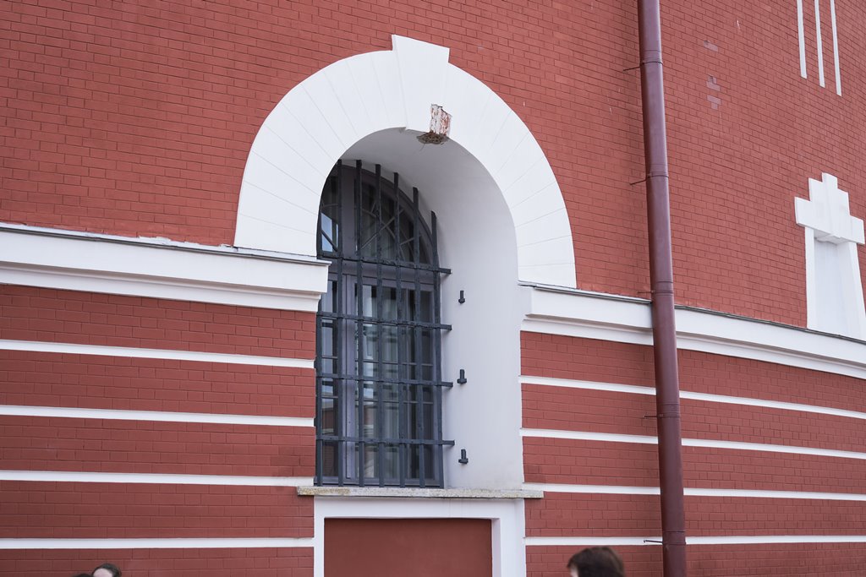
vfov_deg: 24.6
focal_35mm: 55
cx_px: 433
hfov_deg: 36.2
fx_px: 1323
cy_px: 288
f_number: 2.8
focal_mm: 55
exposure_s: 1/1250
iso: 500
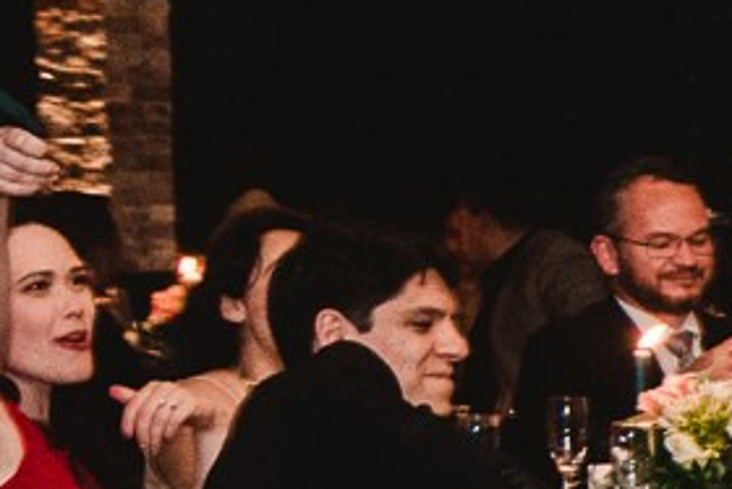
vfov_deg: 6.7
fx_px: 4170
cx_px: 1945
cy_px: 307
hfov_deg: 8.8
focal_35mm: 205
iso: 1250
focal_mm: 28
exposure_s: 1/125
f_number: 4
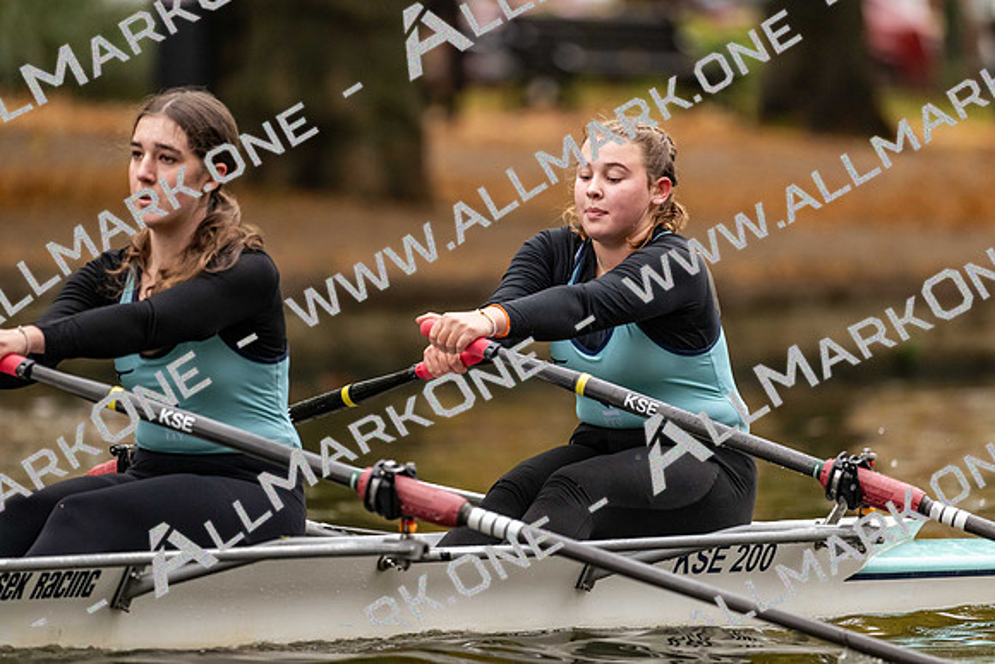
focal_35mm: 400
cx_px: 498
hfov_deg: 5.2
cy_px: 332
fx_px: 11058
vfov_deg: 3.4
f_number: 4.5
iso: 3200
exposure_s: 1/2500
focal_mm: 400
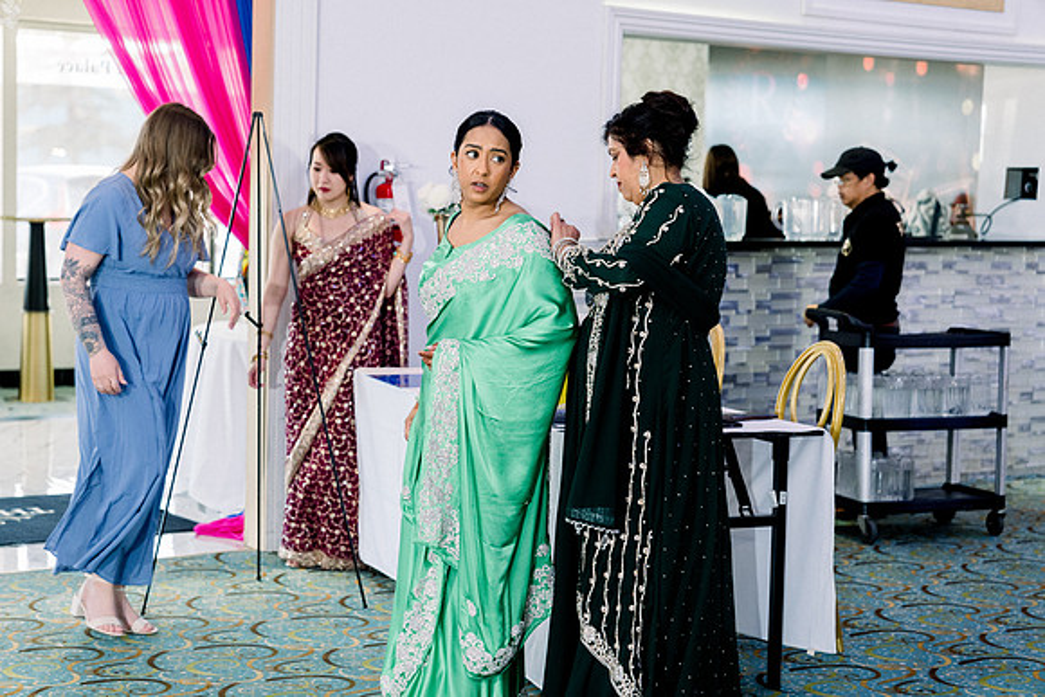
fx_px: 2032
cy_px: 348
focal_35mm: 70
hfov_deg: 28.8
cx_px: 522
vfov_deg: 19.5
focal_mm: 70
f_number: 2.8
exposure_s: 1/160
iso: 2000
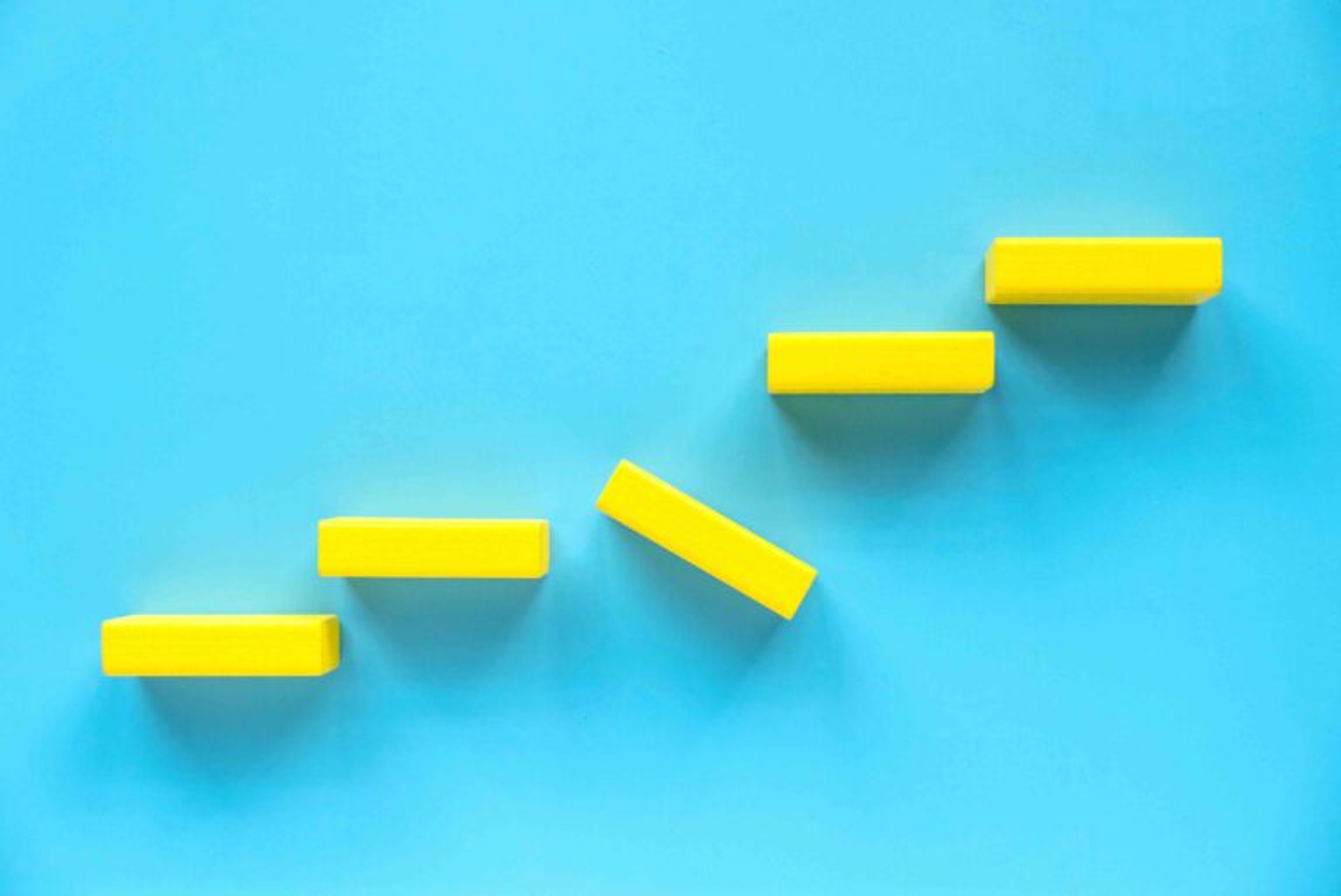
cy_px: 448
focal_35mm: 52
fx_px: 1938
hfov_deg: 38.2
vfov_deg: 26.0
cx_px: 670
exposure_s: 1/125
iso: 200
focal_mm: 23.6
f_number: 2.8
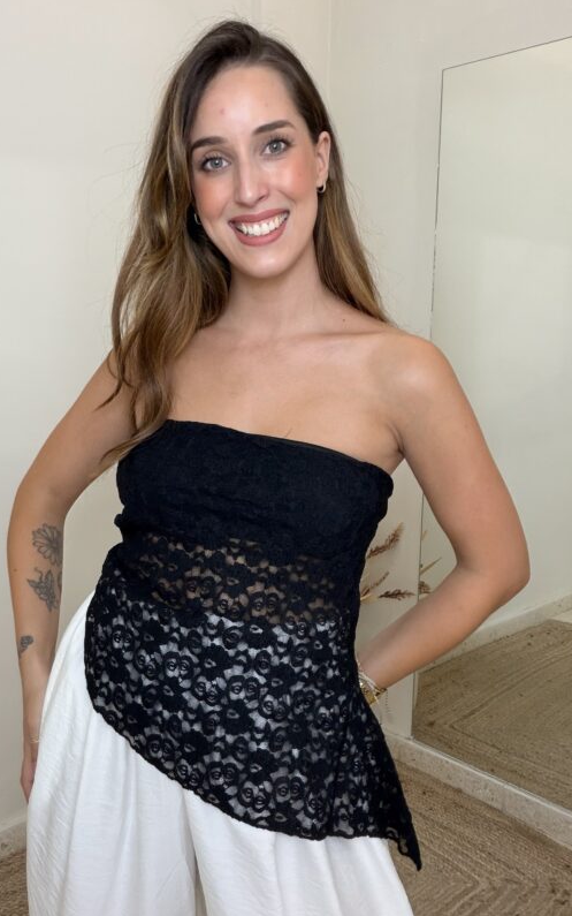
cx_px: 264
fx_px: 798
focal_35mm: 32
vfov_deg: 59.7
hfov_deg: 39.4
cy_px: 457
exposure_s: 1/60
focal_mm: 2.71
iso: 100
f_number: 1.9
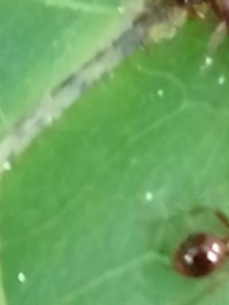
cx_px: 304
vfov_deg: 5.4
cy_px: -205
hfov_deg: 4.1
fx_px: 3214
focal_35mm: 364
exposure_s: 1/33.3
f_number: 1.8
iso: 160
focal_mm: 3.46
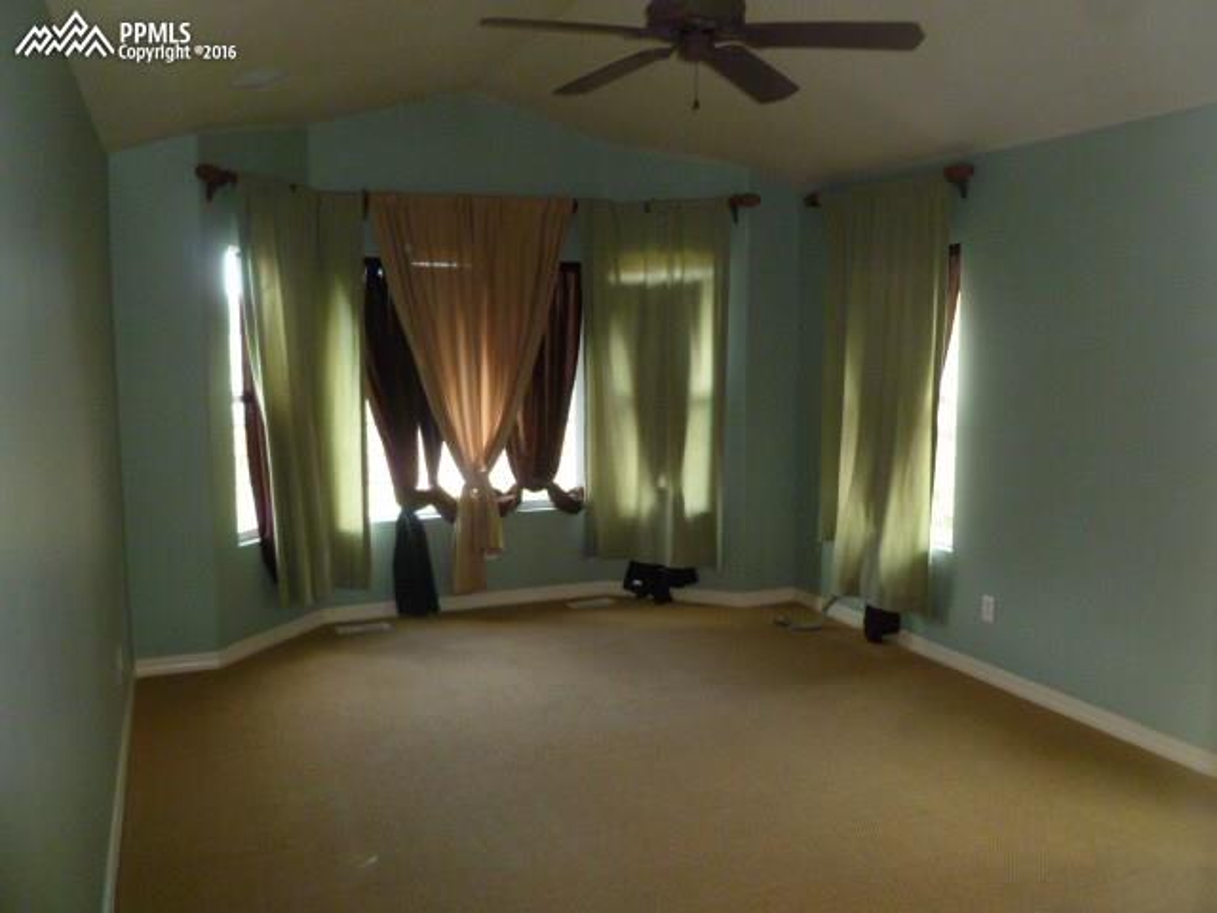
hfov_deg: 63.4
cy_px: 456
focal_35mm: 28
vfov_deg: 49.7
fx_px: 984
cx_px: 608
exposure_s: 1/30
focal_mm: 5
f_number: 3.3
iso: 400
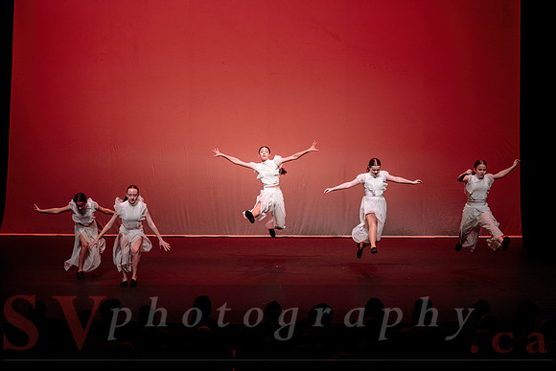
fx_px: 1209
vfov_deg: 17.4
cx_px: 278
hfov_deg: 25.9
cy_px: 186
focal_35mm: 78
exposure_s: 1/640
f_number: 2.8
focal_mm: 75
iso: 1000
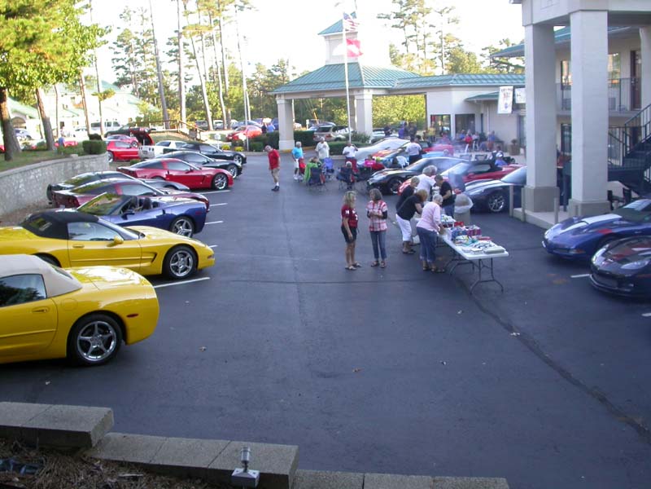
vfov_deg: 37.7
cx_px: 326
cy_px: 244
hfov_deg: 49.0
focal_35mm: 38
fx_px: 715
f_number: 3.3
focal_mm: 7.85
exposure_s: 1/87.1
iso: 100
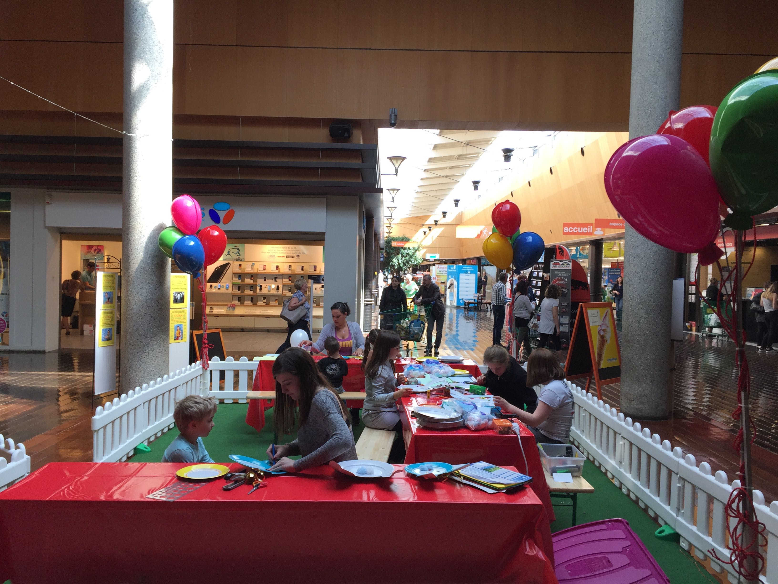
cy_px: 292
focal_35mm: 29
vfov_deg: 48.2
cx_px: 389
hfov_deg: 61.7
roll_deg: -1.7
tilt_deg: -2.1
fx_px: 652
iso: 40
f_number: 2.2
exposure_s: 1/100
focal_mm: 4.15
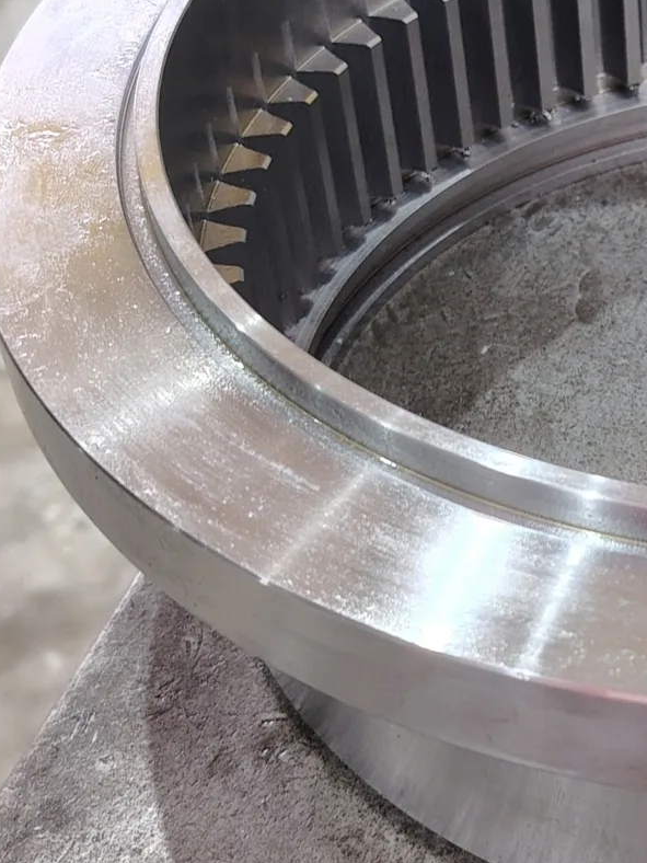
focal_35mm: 78
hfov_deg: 17.8
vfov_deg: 24.9
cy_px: 313
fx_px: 1944
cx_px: 813
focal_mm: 5.25
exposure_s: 1/33.3
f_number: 1.75
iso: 634
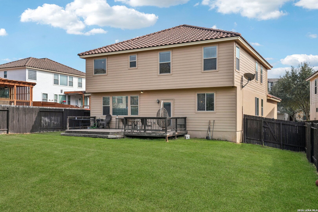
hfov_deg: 55.8
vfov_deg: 38.9
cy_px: 106
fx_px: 300
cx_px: 159
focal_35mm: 34
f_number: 8
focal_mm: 34
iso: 200
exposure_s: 1/350
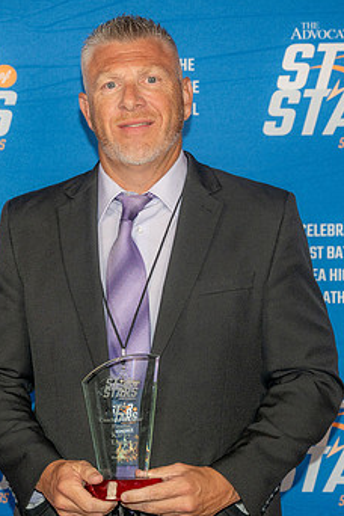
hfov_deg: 12.2
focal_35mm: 112
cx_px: 106
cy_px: 289
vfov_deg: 18.3
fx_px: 1605
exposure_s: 1/125
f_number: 4
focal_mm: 66
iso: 320
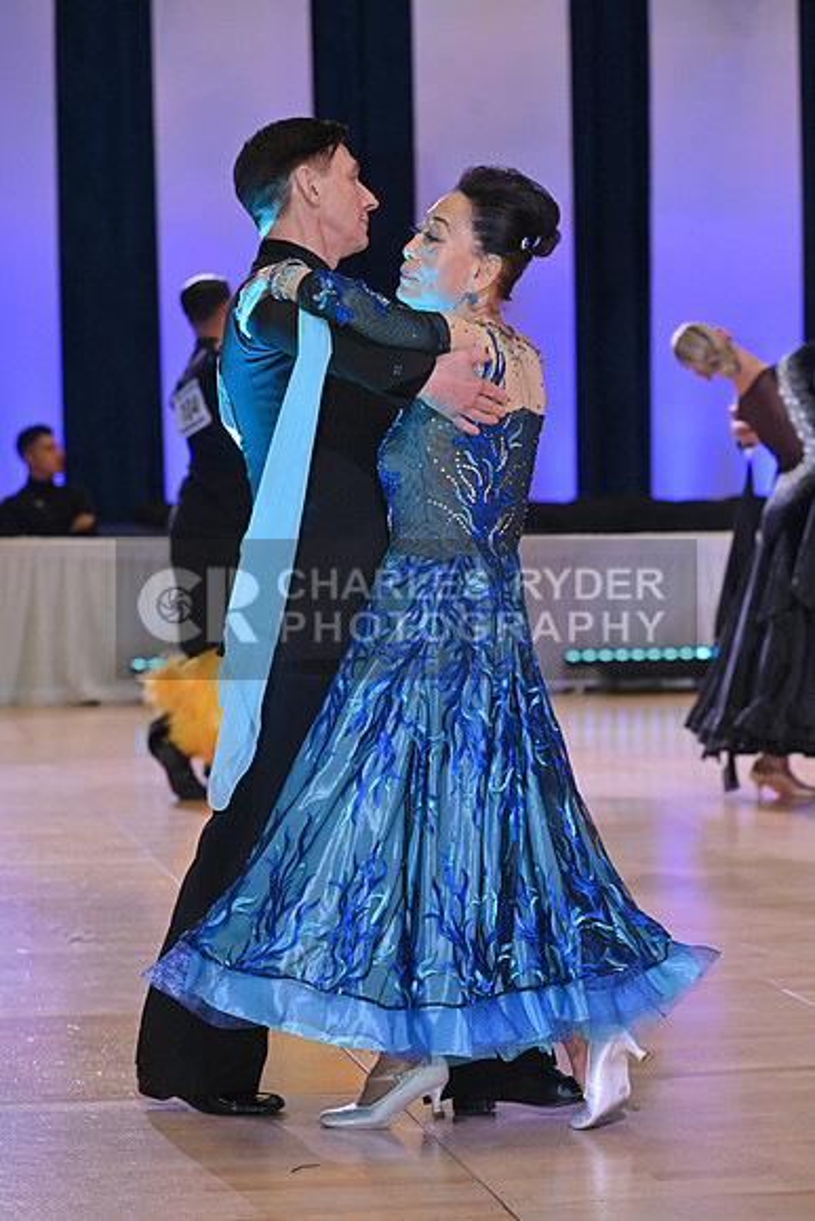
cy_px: 610
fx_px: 3461
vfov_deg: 20.0
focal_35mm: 102
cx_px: 408
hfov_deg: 13.4
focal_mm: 102
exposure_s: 1/400
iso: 3200
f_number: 5
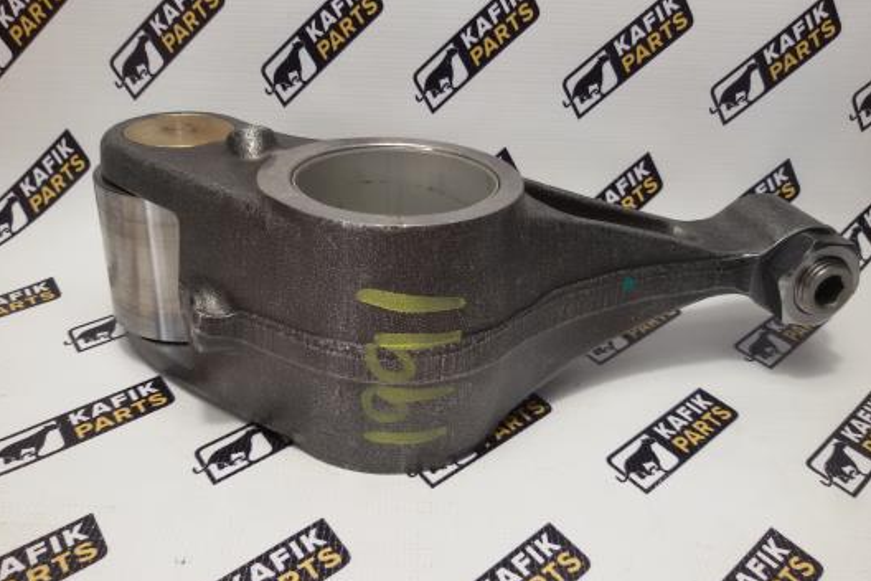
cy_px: 321
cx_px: 429
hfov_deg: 57.2
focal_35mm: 33
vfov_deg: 39.9
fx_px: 798
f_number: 2.4
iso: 50
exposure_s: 1/33
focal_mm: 2.93
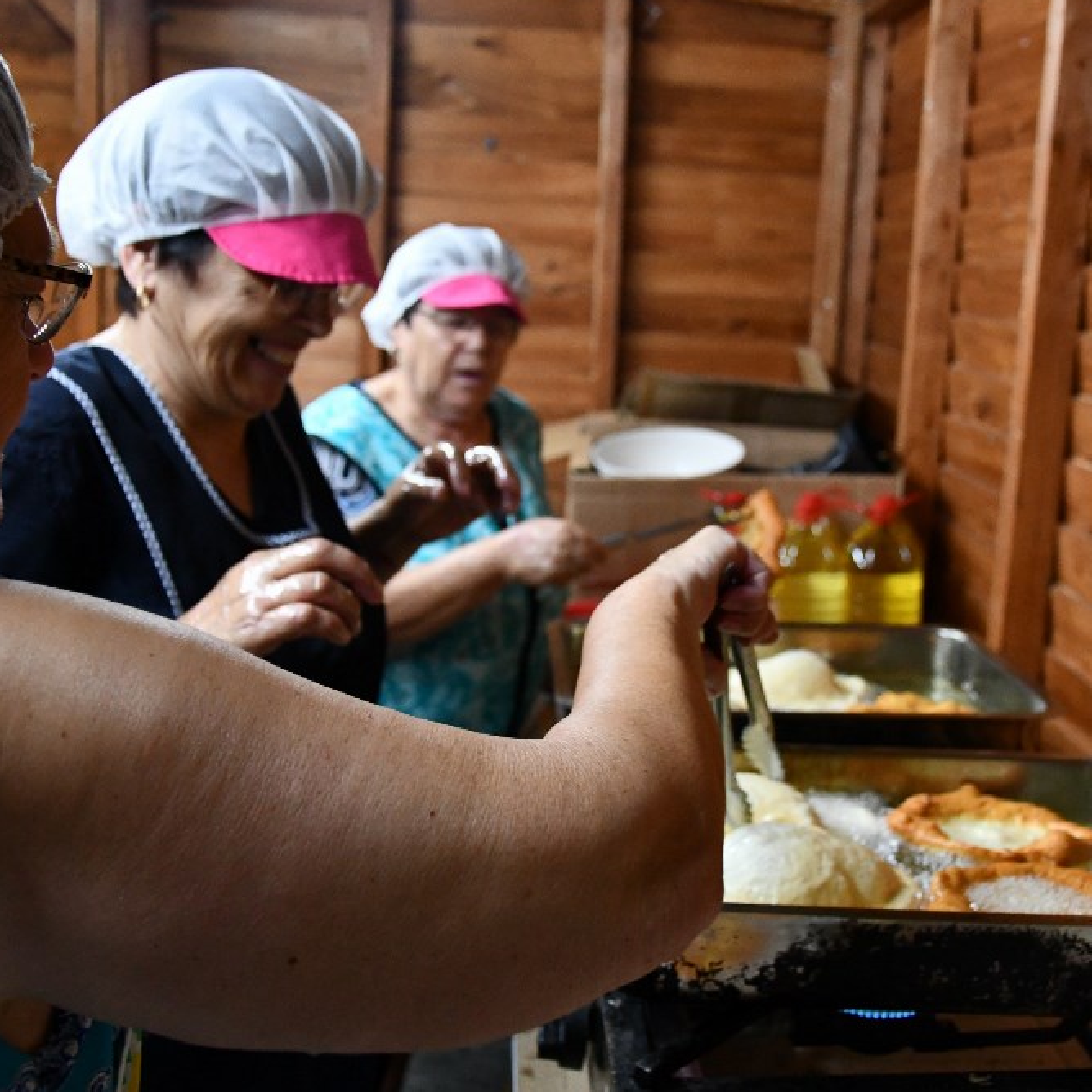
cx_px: 647
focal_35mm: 43
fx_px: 1535
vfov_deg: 39.2
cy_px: 539
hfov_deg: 39.0
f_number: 3.8
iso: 3200
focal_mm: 22
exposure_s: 1/100
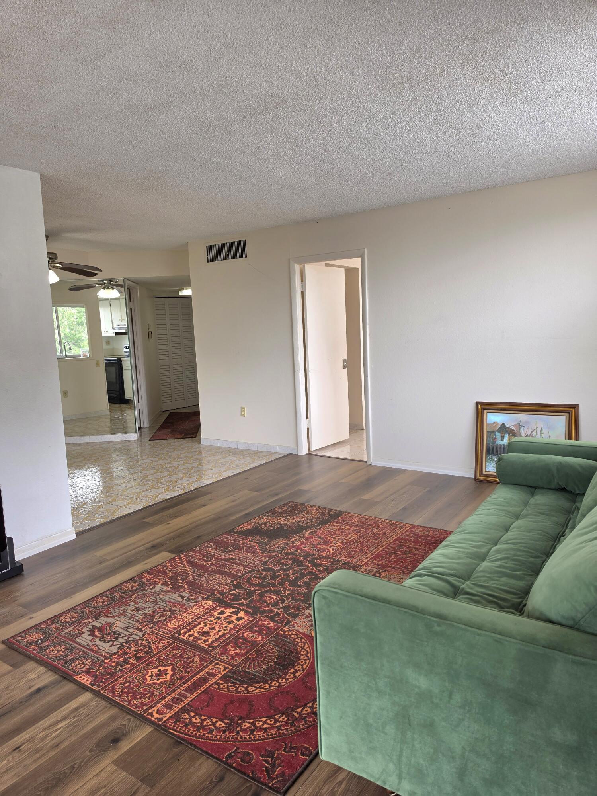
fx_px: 529
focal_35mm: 23
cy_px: 398
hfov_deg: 58.9
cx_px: 298
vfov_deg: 73.9
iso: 40
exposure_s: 1/120
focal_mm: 6.5
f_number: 1.4
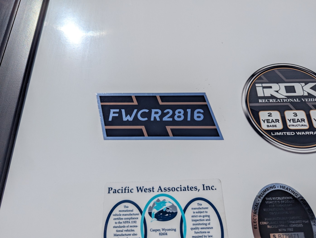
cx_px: 158
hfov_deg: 71.5
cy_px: 119
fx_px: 219
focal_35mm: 24
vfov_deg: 56.9
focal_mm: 6.81
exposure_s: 1/11364
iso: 46
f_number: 1.85
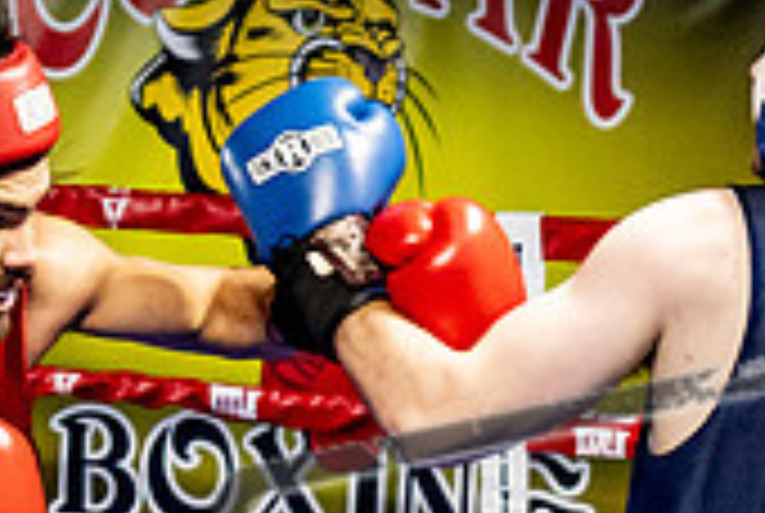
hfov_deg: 11.6
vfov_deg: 7.7
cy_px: 542
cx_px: 225
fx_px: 3768
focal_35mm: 177
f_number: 2.8
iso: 5000
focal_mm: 35
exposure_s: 1/800
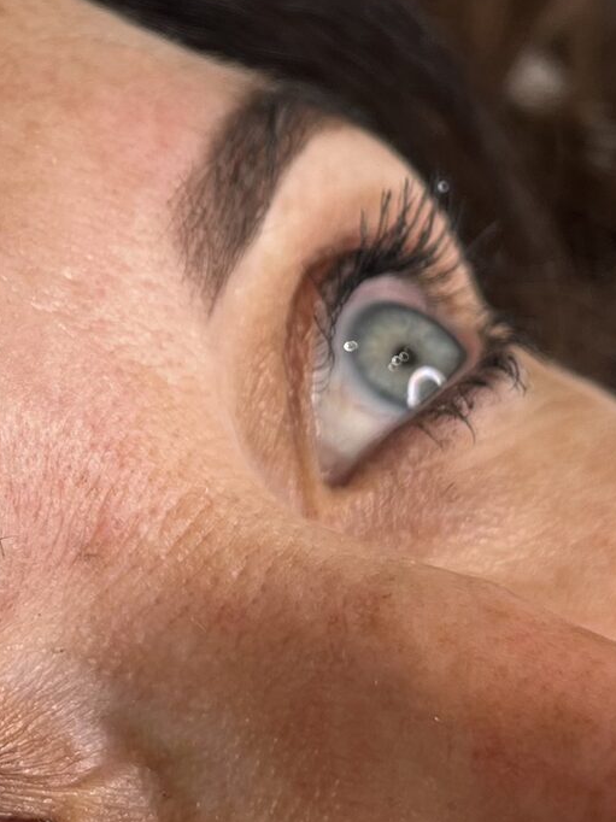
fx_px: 1448
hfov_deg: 22.8
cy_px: 662
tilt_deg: -45.6
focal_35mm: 61
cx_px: -35
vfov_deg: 30.9
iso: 32
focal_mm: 5.1
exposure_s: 1/119
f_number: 1.6
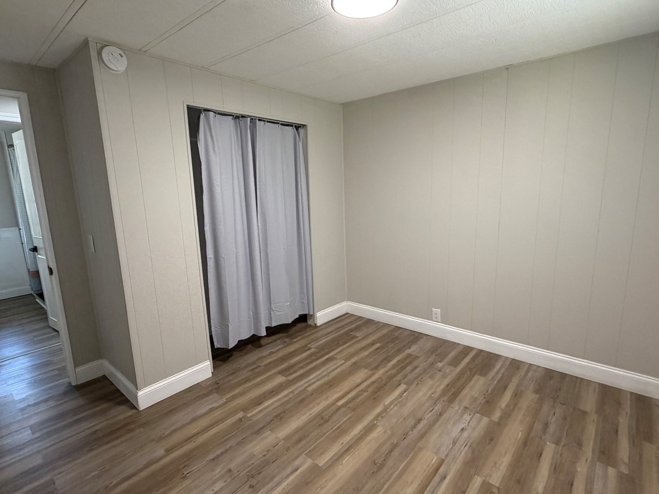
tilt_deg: -10.4
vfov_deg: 71.6
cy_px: 248
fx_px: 343
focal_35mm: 18
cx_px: 340
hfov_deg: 87.7
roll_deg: +2.3
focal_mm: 2.22
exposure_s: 1/120
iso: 320
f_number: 2.2
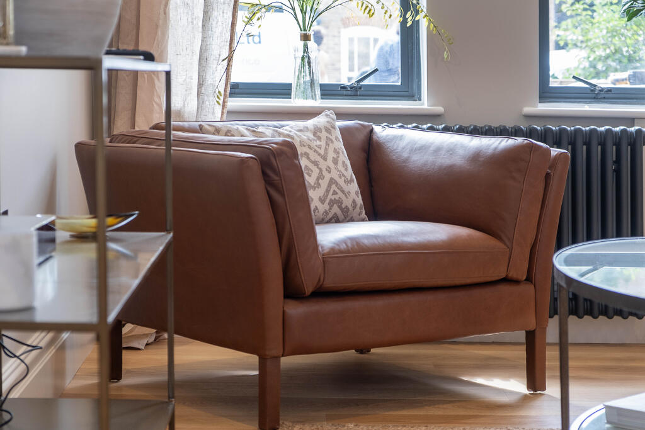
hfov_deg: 24.5
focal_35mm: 83
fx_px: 1487
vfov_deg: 16.5
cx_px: 322
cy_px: 215
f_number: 4
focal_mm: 55
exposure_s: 1/50
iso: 250
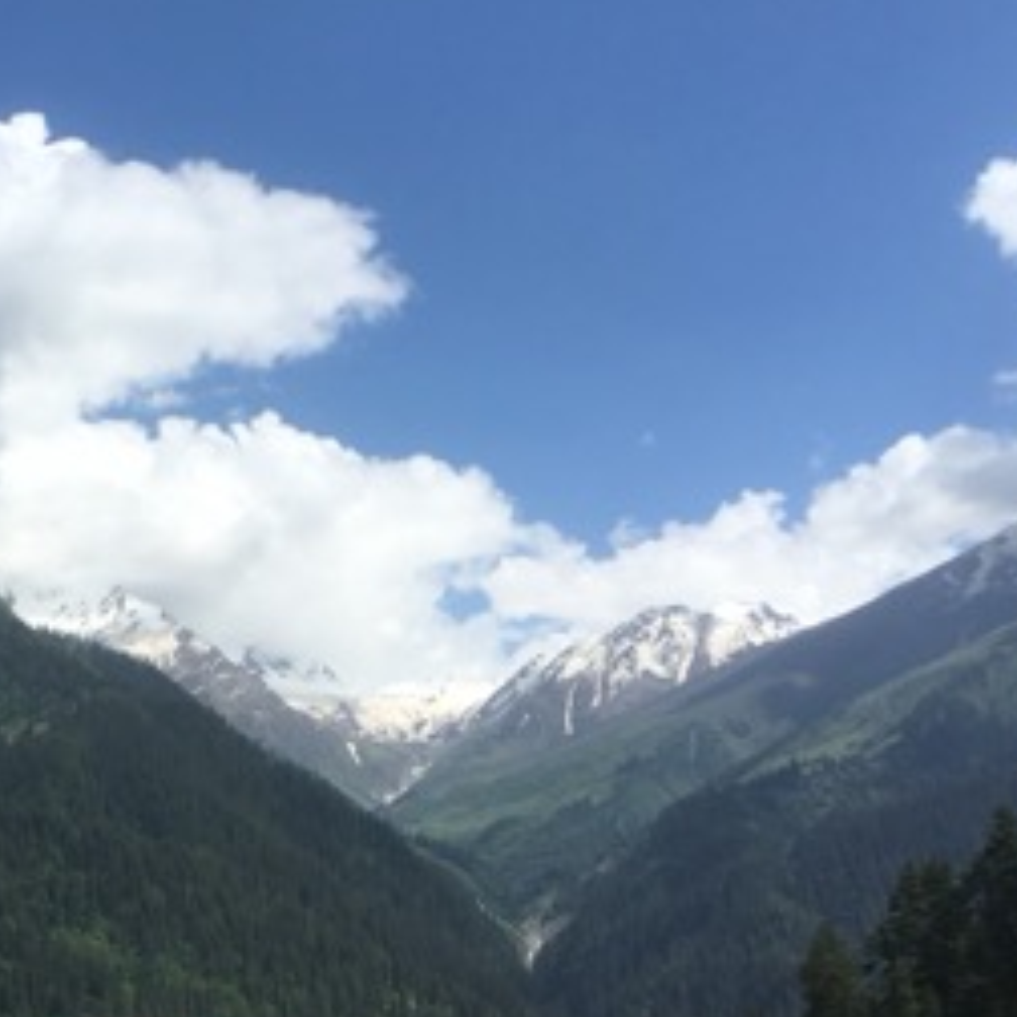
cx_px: 93
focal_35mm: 61
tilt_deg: +9.8
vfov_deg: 27.8
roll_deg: -0.1
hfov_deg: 27.1
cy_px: 751
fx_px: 2028
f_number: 2.2
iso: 25
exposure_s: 1/2481
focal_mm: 4.15
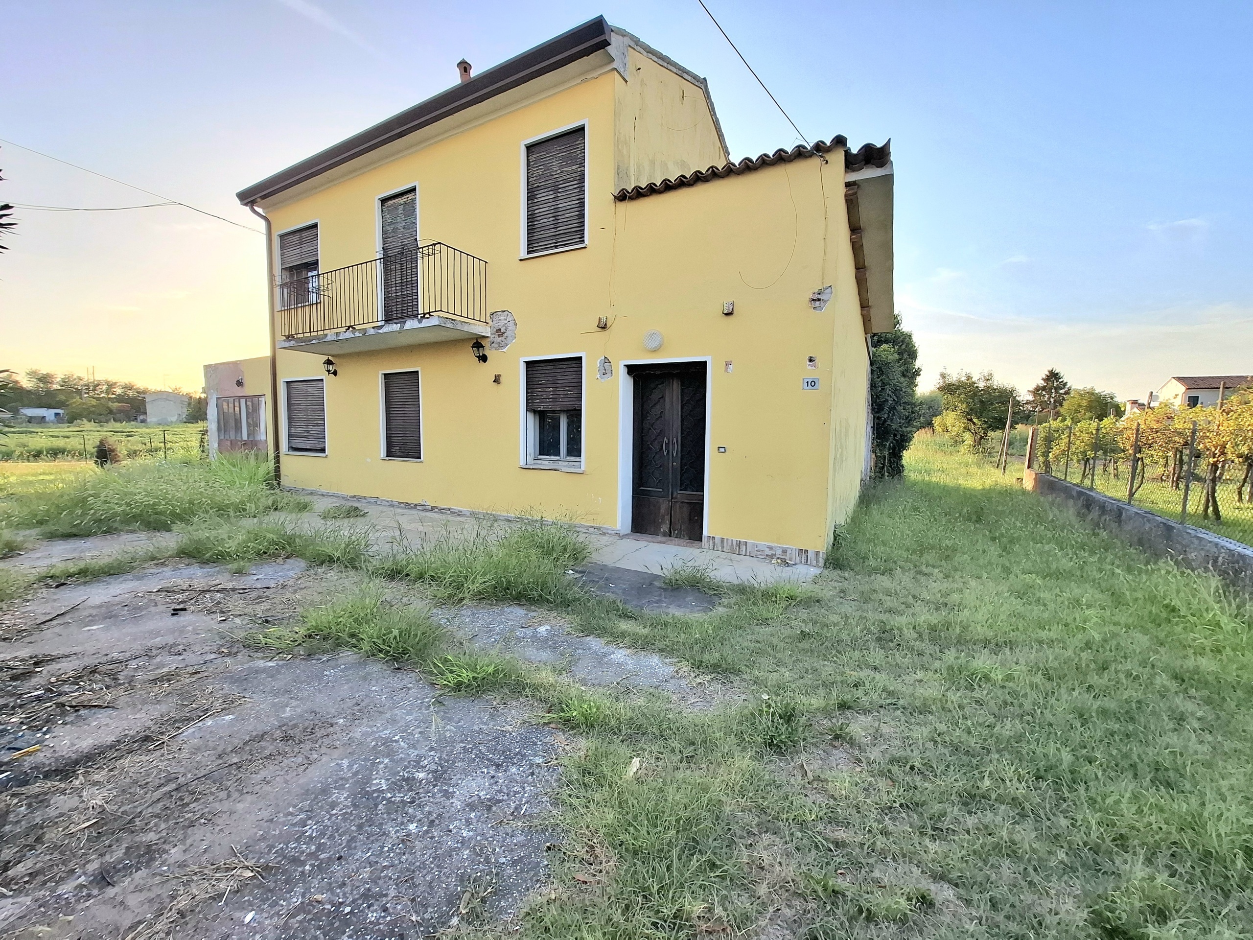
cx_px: 626
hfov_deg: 106.2
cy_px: 470
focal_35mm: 13
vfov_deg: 89.9
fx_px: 471
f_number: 2.2
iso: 40
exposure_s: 1/345
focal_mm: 1.74
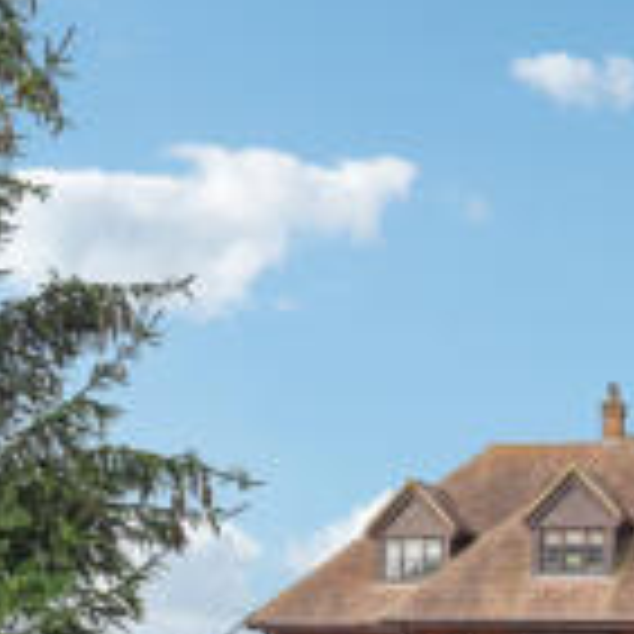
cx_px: 591
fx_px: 2072
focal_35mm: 100
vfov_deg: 16.8
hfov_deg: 17.1
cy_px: 699
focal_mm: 35
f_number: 11
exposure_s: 1/1000
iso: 640
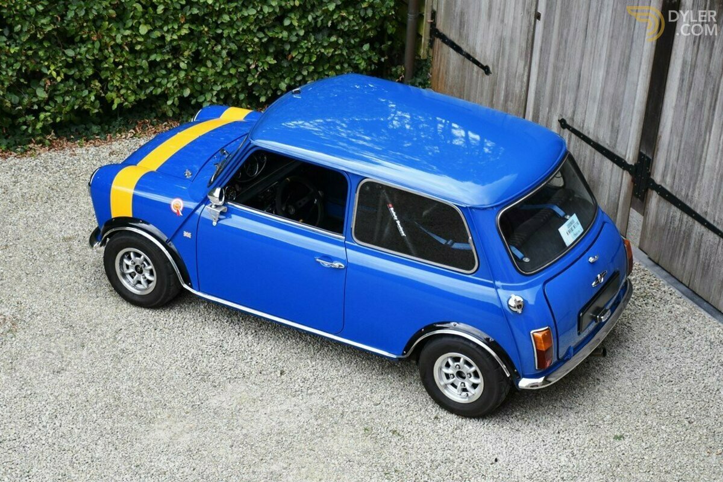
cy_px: 241
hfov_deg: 31.9
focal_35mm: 63
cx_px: 362
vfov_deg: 21.6
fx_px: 1265
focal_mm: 42
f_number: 4.5
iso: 500
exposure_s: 1/250
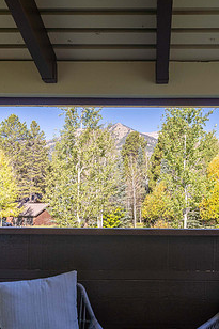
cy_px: 202
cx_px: 153
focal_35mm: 32
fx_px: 292
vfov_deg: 58.1
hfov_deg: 40.4
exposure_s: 1/400
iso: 200
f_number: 8
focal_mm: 17
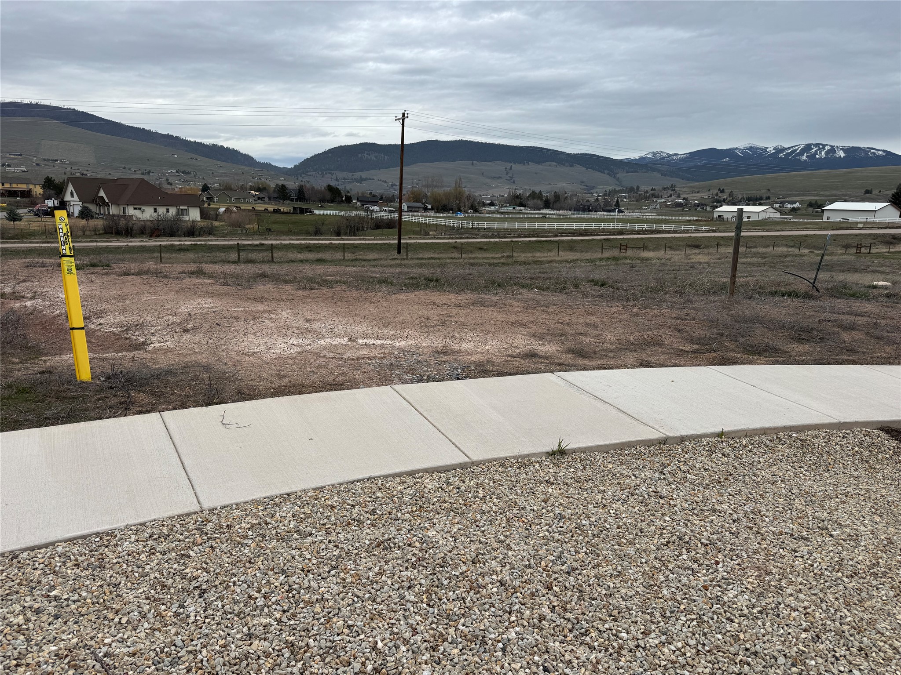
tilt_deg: -12.4
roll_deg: -1.8
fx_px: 625
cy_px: 338
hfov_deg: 71.6
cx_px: 450
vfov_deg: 56.8
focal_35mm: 24
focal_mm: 6.76
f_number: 1.78
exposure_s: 1/3096
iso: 80
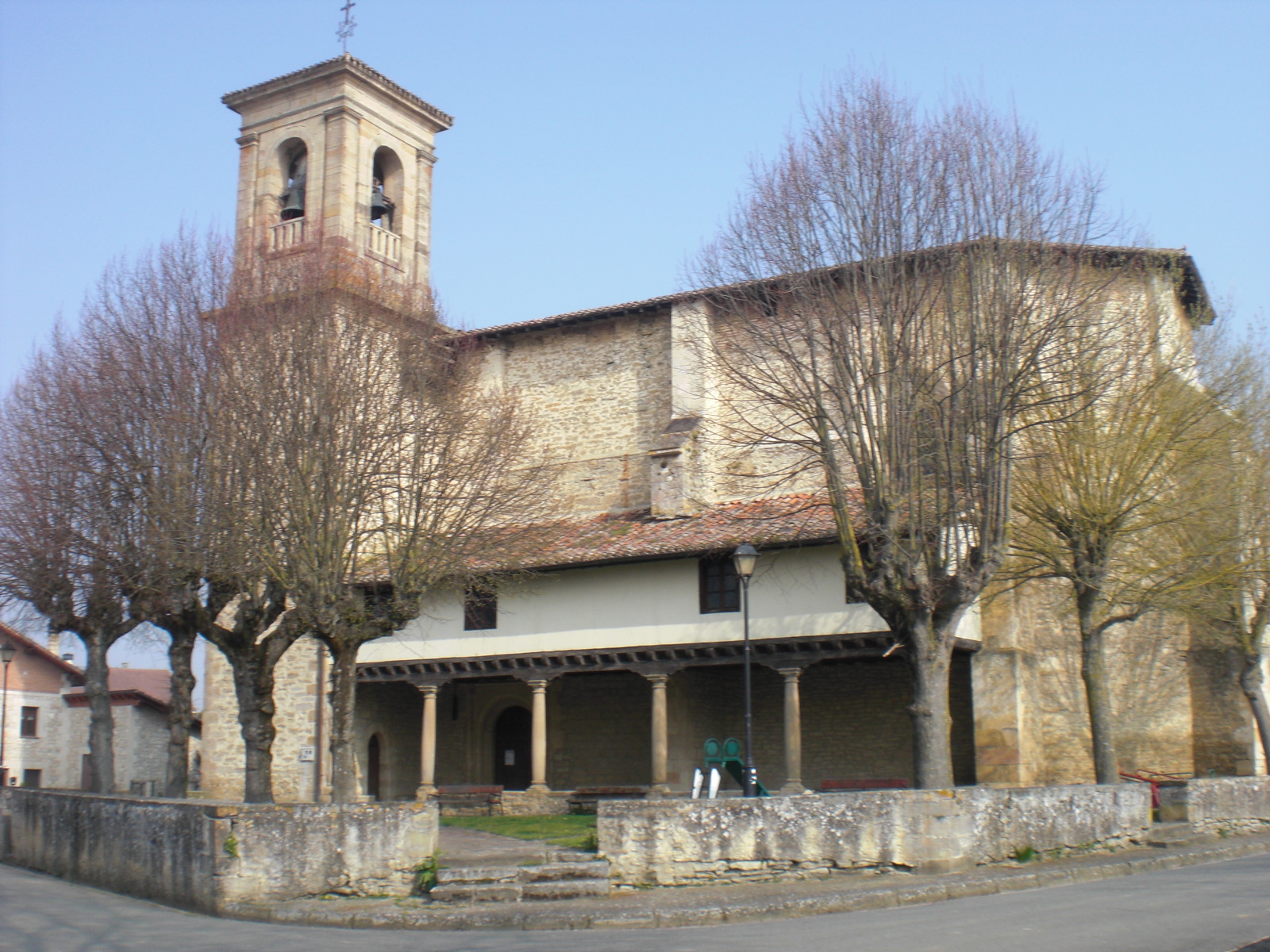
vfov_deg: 37.7
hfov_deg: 49.0
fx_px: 1394
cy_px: 476
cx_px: 635
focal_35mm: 38
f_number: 5.6
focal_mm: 6.3
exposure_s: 1/250
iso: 64
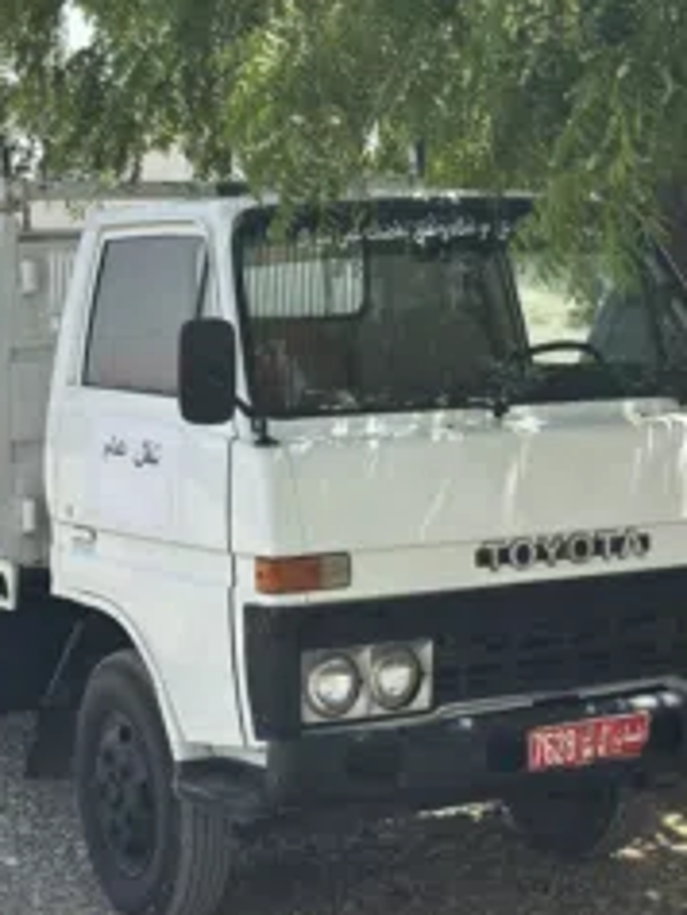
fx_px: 2141
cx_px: 278
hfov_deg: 18.2
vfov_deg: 24.0
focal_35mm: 81
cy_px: 293
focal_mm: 6.86
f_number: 1.78
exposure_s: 1/3257
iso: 100
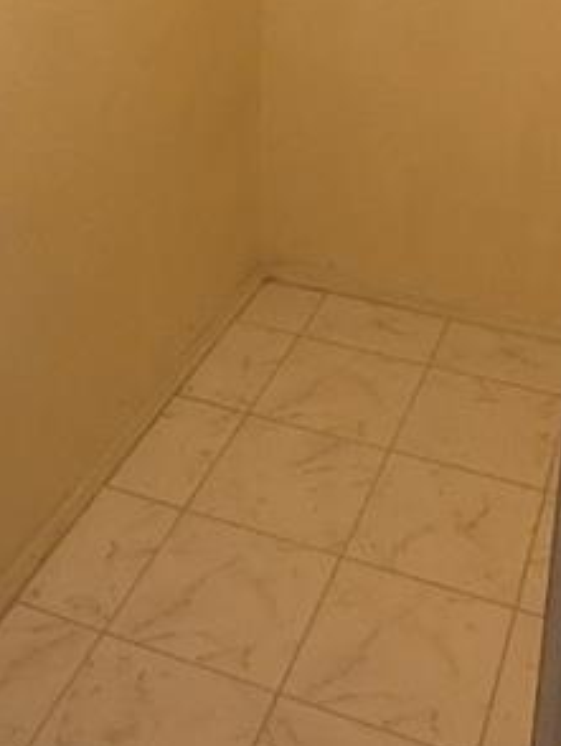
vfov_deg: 33.6
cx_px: 241
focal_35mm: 53
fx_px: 1144
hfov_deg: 27.5
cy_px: 30
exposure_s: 1/60
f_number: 2.2
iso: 250
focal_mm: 1.74
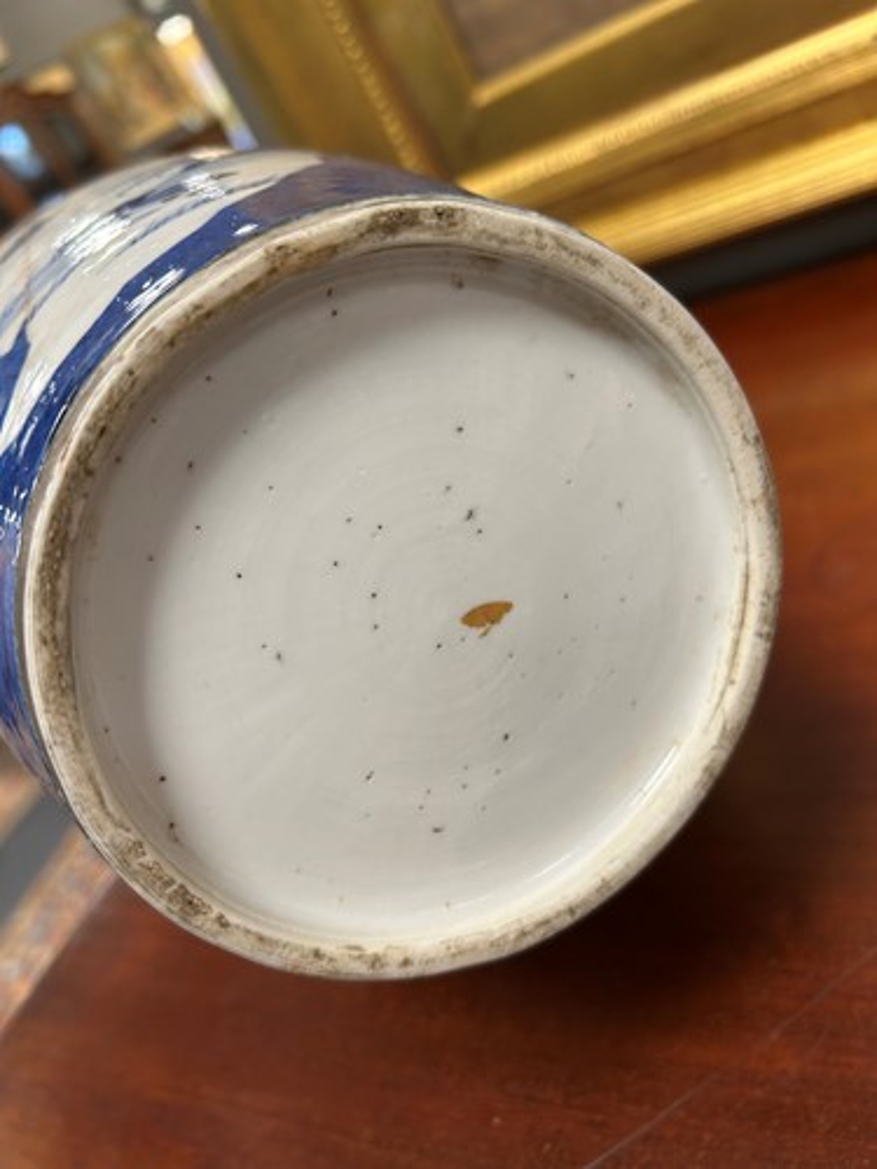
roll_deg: +31.5
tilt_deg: -30.0
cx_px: 438
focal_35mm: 26
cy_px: 584
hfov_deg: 53.1
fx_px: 878
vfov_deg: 67.3
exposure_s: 1/50
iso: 80
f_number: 1.5
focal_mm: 5.7
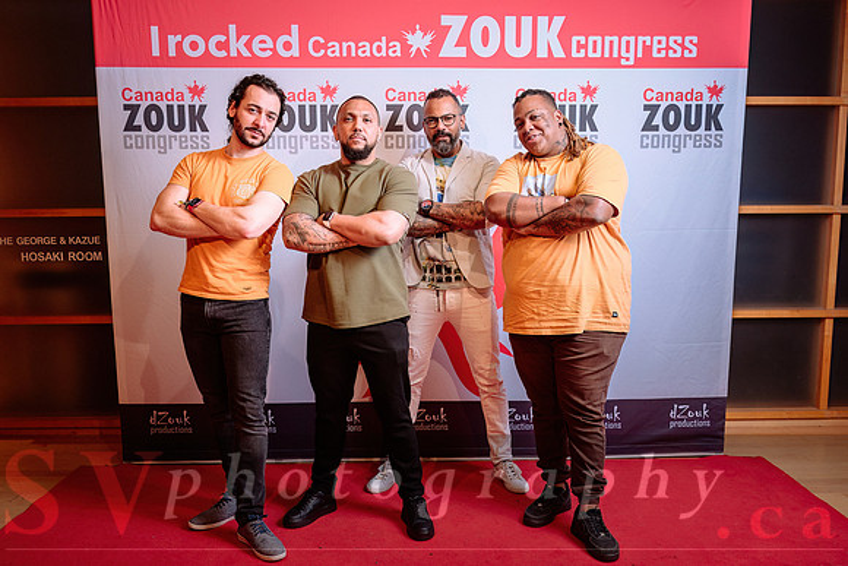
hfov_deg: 55.6
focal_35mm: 34
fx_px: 805
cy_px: 305
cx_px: 424
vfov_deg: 38.7
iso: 500
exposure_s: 1/125
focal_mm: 31
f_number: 4
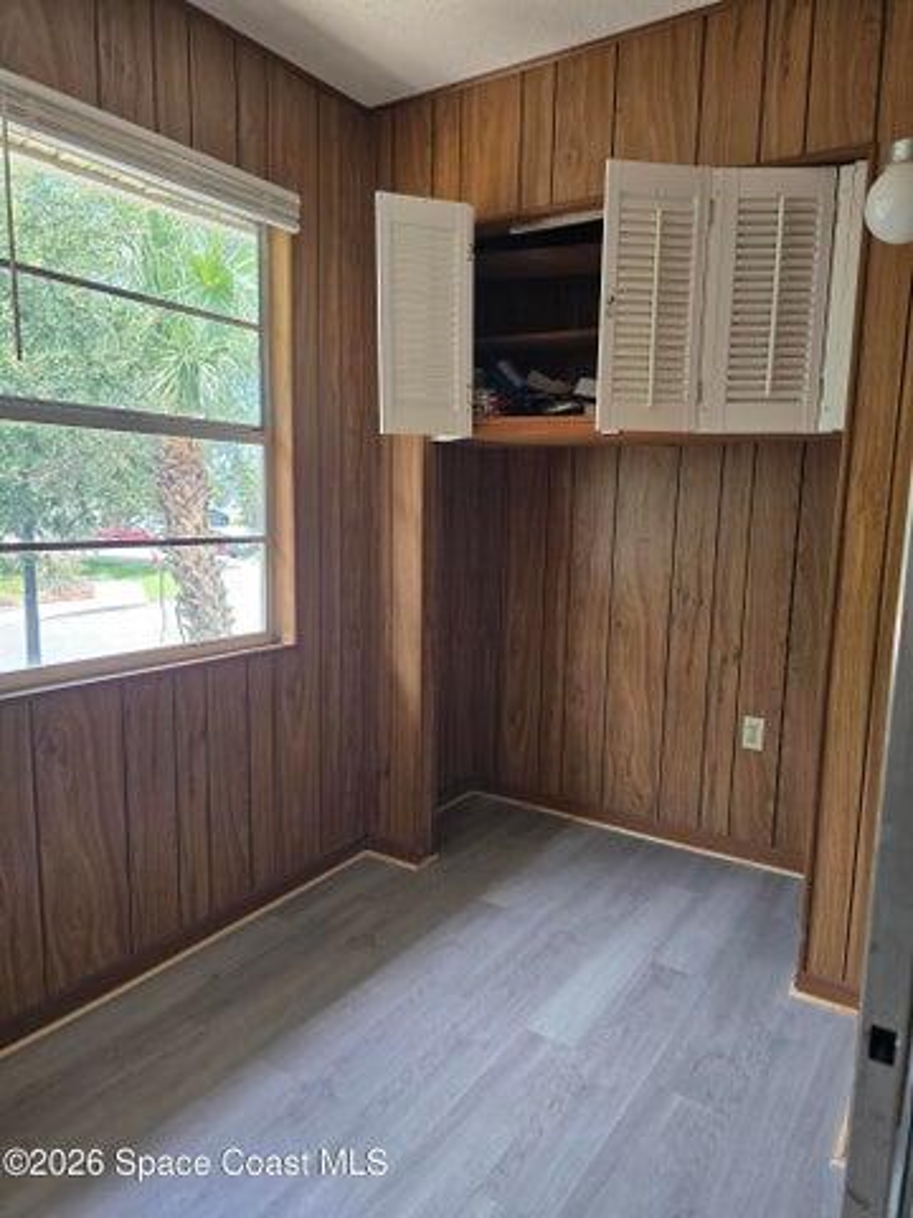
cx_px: 456
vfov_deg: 73.9
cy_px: 609
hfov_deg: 58.9
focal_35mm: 23
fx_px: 809
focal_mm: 6.3
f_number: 1.7
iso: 125
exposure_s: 1/180
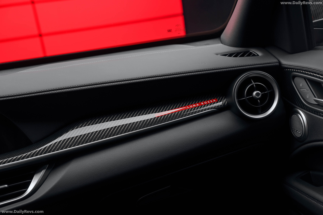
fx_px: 444
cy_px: 108
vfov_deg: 27.3
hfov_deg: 40.0
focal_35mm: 50
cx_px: 162
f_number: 5
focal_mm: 49.5
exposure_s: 1/15
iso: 400
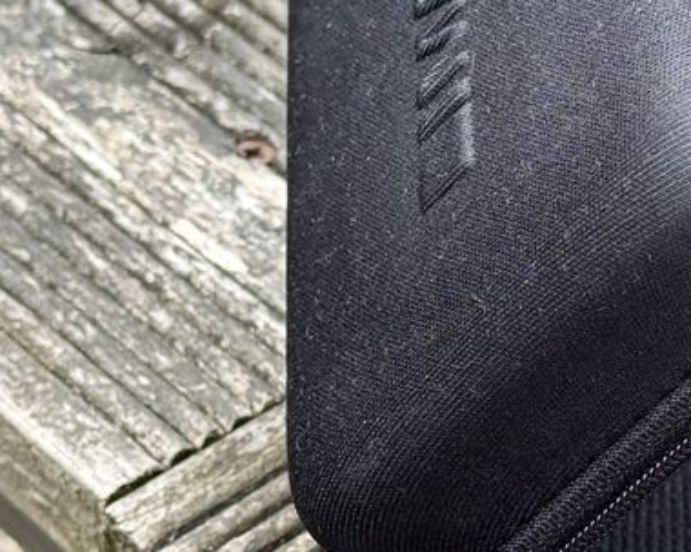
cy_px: 285
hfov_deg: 12.0
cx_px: 740
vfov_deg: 9.8
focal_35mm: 158
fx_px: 3231
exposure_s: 1/812
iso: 64
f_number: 1.78
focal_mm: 6.76
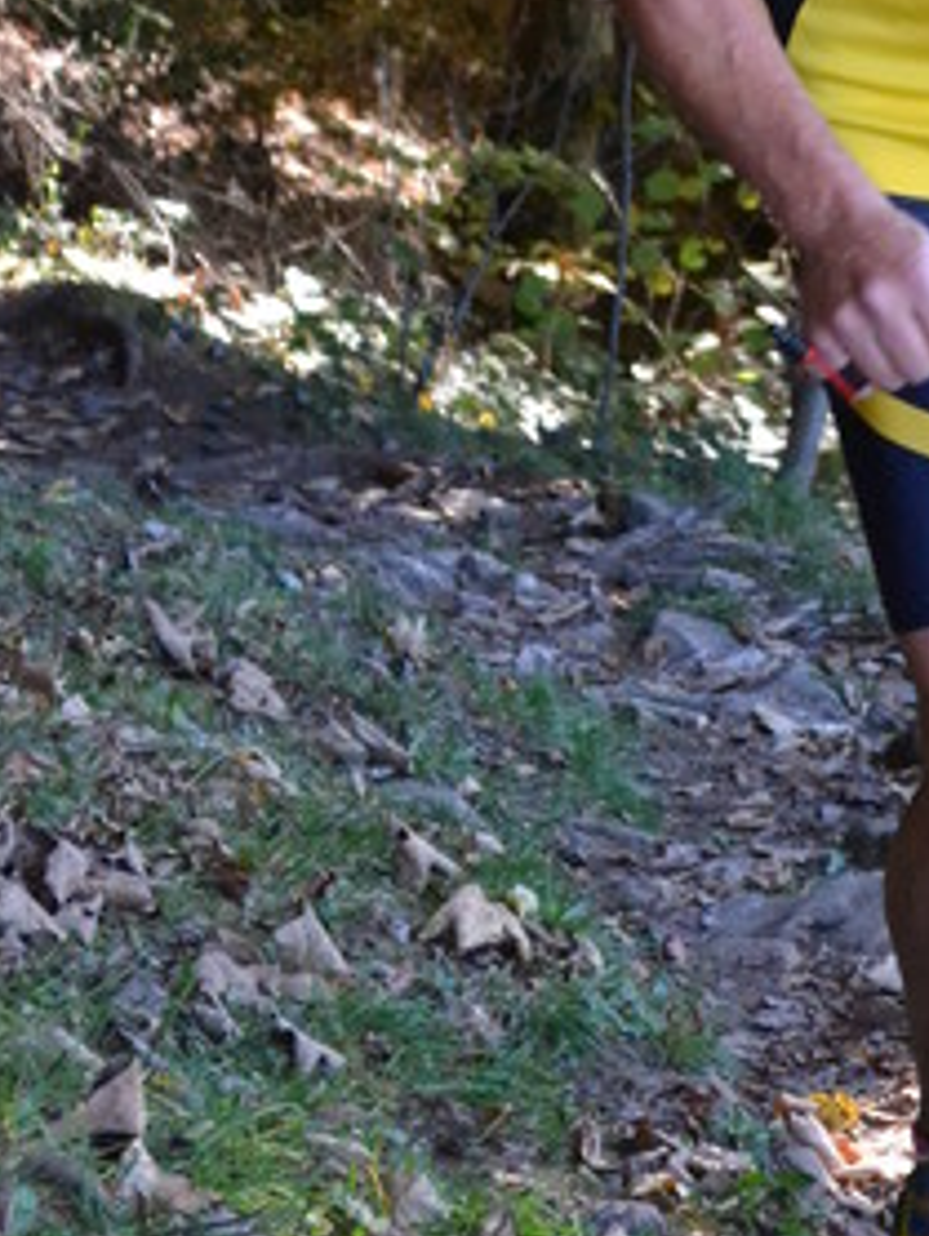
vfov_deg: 9.1
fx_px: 7657
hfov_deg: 6.9
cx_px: 1033
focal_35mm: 214
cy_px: -269
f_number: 5.6
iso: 3200
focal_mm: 55
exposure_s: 1/320
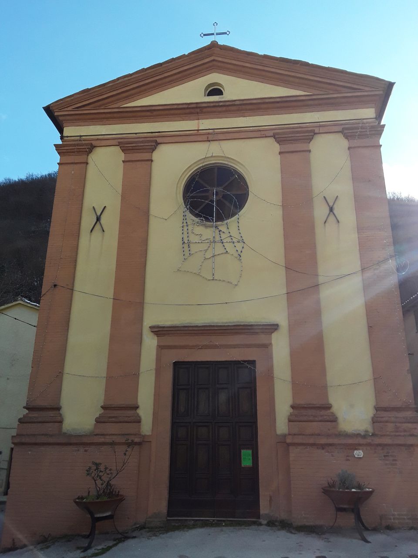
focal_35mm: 27
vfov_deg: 65.3
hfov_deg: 51.4
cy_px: 279
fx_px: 435
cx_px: 209
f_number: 1.9
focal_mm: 2.91
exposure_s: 1/912
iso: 40
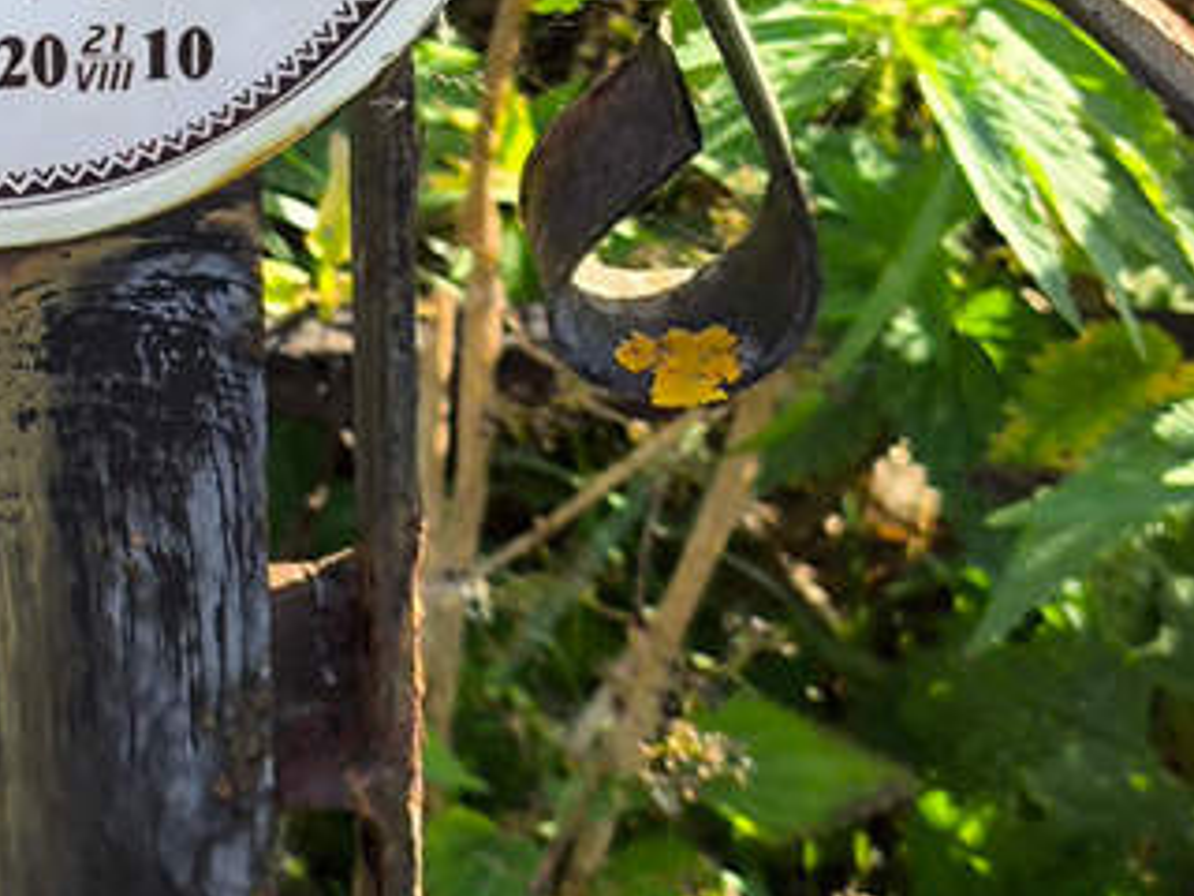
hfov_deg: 15.2
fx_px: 4312
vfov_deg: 11.8
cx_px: -259
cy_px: 60
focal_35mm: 125
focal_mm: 4.71
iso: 50
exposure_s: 1/303
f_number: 1.7
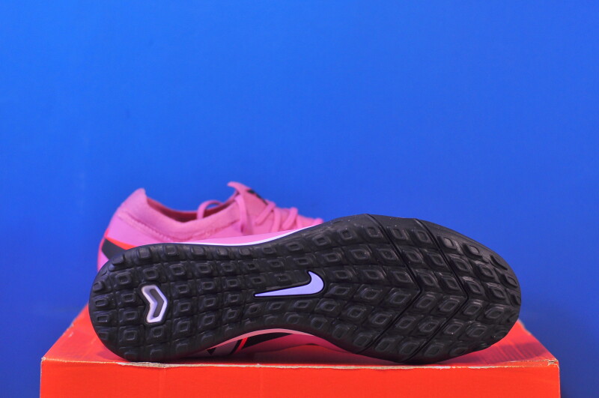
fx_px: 1246
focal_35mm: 75
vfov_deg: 18.1
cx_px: 300
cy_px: 199
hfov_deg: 27.0
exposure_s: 1/320
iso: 250
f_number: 2.5
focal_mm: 50
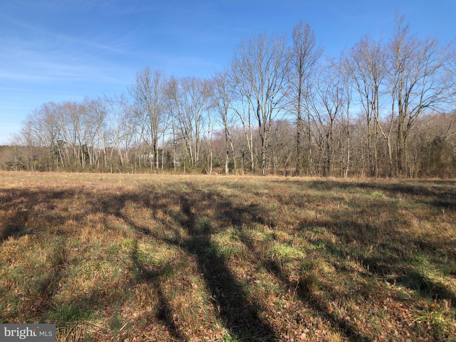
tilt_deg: -1.7
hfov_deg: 63.4
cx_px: 228
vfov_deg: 49.7
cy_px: 171
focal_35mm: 28
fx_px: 369
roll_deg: +2.0
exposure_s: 1/1567
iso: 20
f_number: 1.8
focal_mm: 3.99
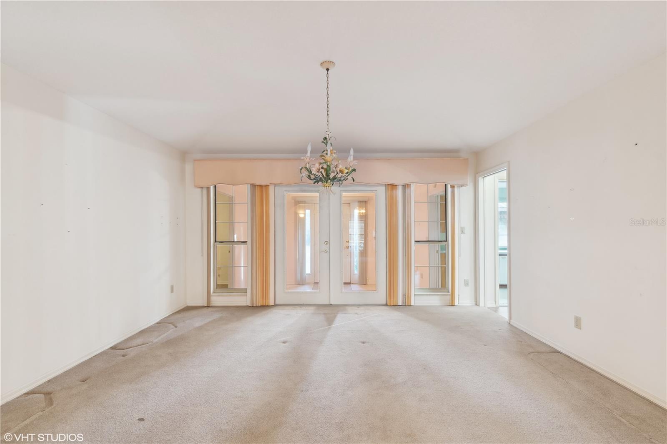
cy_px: 222
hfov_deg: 100.4
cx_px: 334
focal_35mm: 15
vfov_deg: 77.3
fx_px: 278
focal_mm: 10
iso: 200
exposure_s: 1
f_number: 8
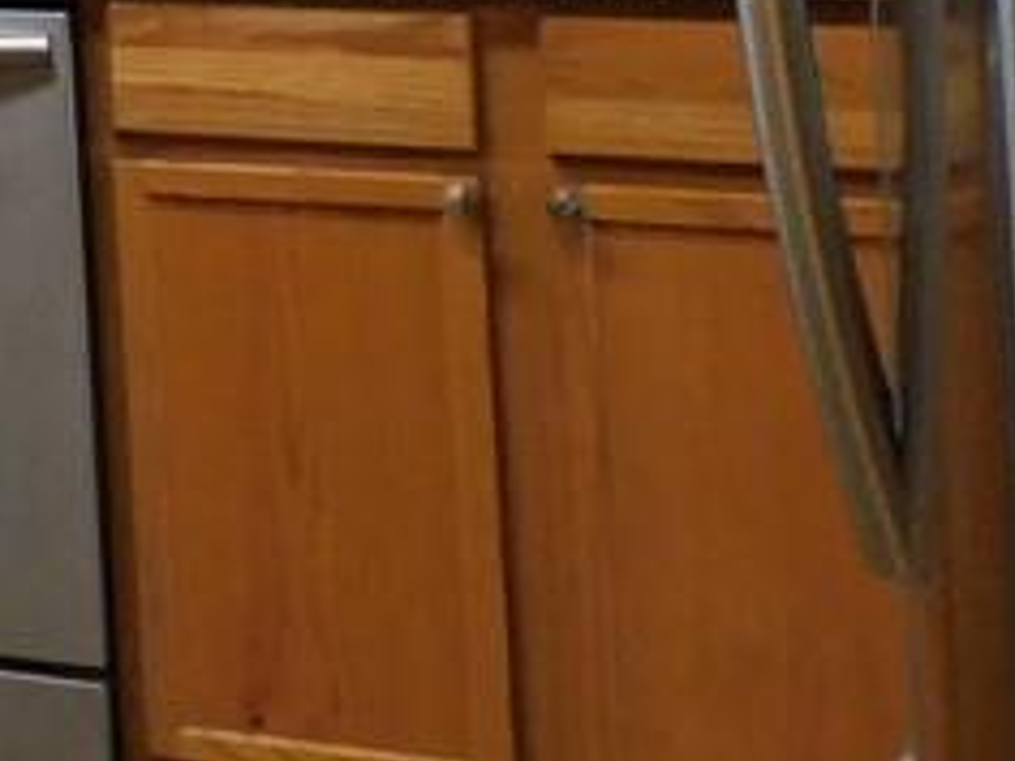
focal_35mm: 104
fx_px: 3049
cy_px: -611
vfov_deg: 12.9
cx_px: -968
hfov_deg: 15.4
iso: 360
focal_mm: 4.3
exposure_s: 1/30
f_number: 3.3
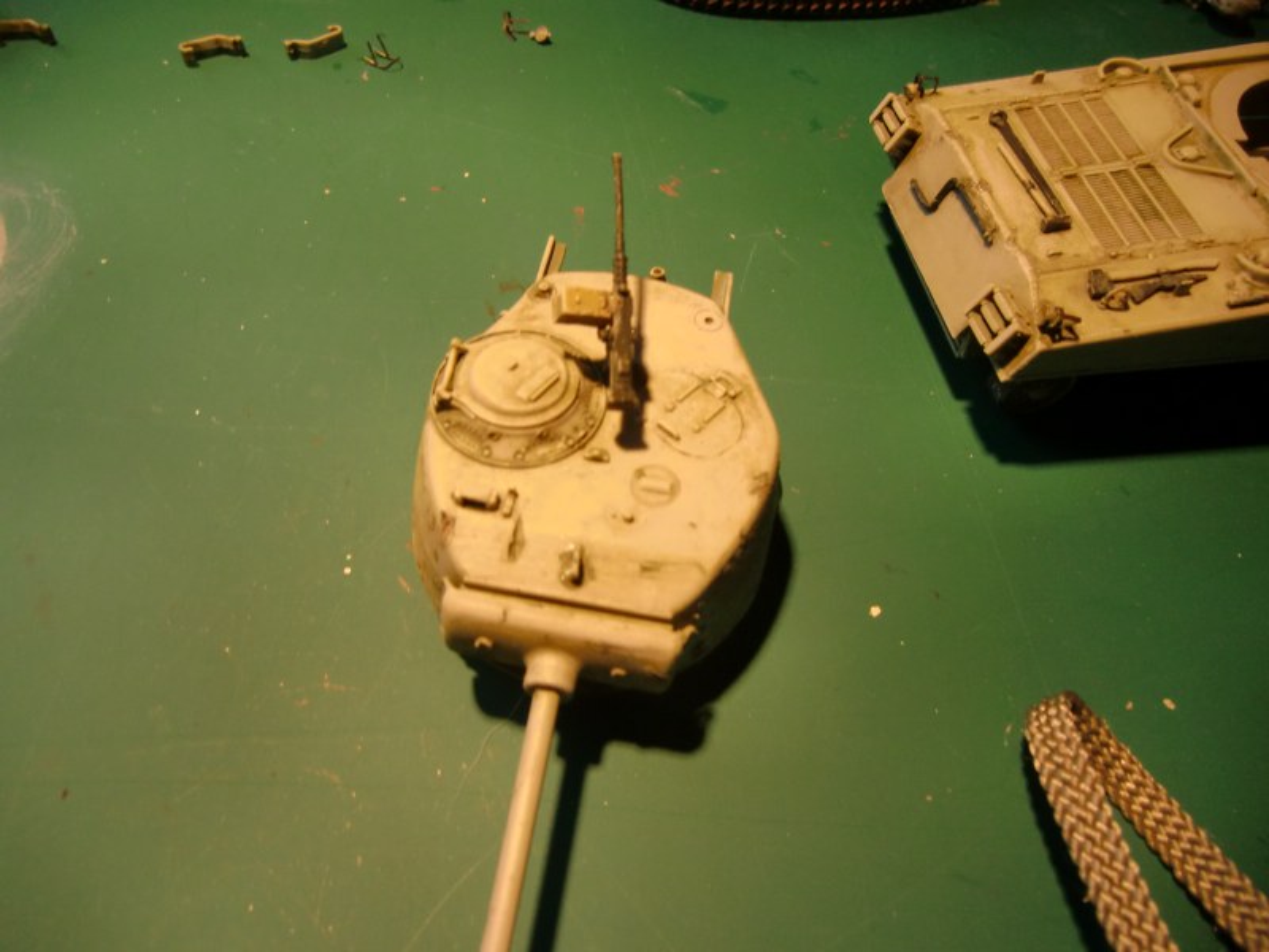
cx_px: 634
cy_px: 476
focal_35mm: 24
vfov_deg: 56.8
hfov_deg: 71.6
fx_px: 880
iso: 160
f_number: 3.2
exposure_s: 1/60
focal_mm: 4.3
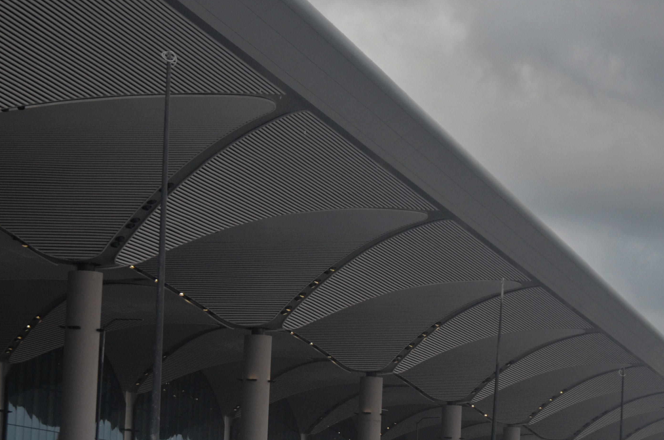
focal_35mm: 116
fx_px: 2132
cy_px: 322
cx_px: 297
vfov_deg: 11.7
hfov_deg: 17.7
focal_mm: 45
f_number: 4.8
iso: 800
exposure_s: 1/640
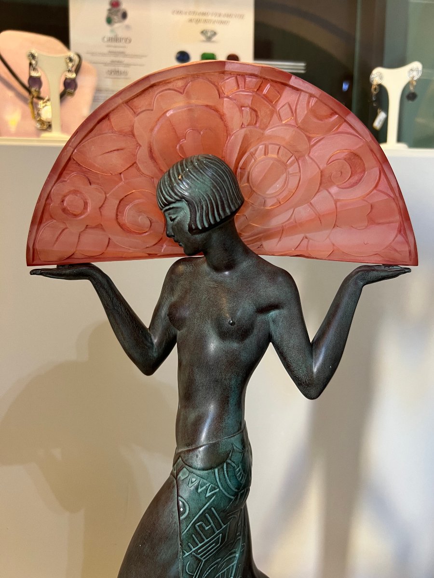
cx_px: 217
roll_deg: +0.2
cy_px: 289
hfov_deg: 53.1
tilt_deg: -7.9
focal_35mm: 26
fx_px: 435
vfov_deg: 67.3
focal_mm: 5.7
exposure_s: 1/50
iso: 160
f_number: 1.5
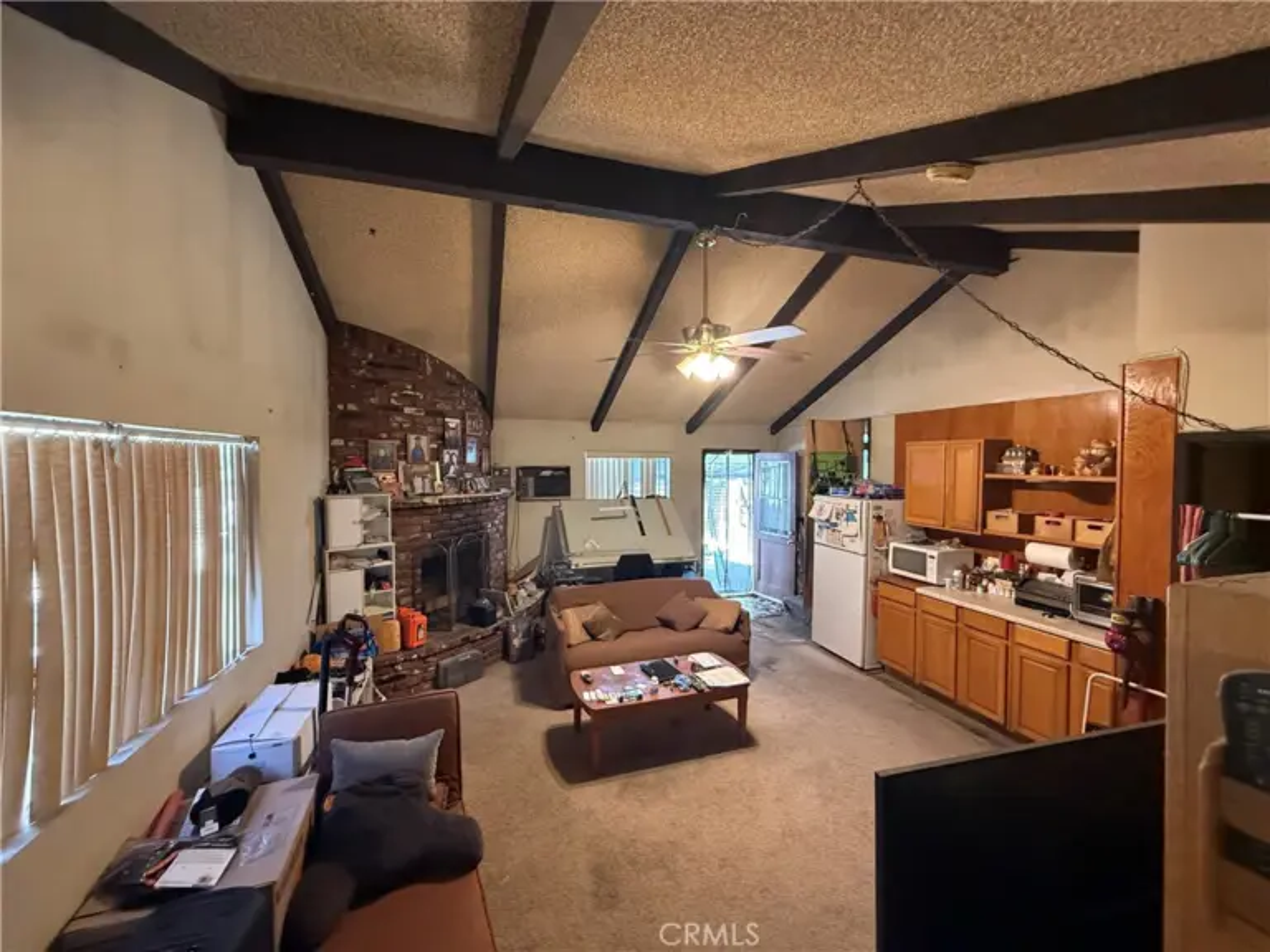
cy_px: 476
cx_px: 635
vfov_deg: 85.7
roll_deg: -0.4
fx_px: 514
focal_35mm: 14
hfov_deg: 102.1
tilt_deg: -1.2
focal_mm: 2.22
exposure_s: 1/60
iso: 640
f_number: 2.2
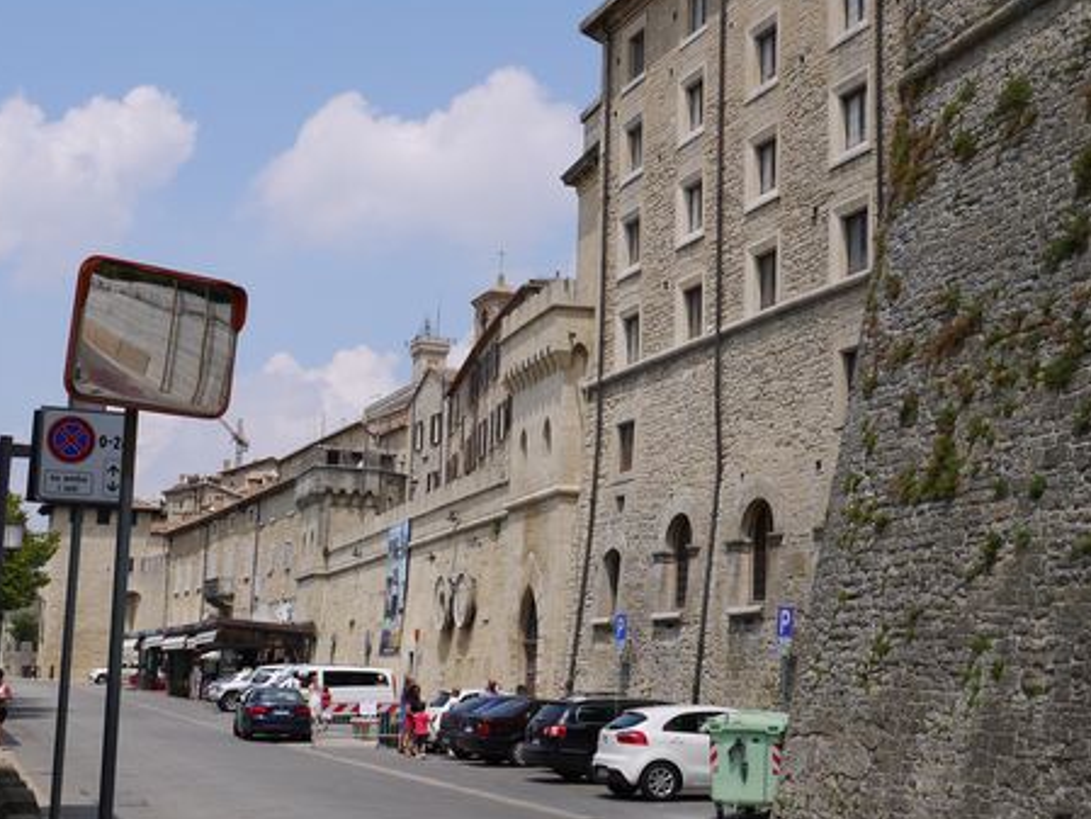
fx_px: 1797
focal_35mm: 57
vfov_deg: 25.7
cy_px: 396
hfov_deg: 33.7
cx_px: 605
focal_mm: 20
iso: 160
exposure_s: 1/500
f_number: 10
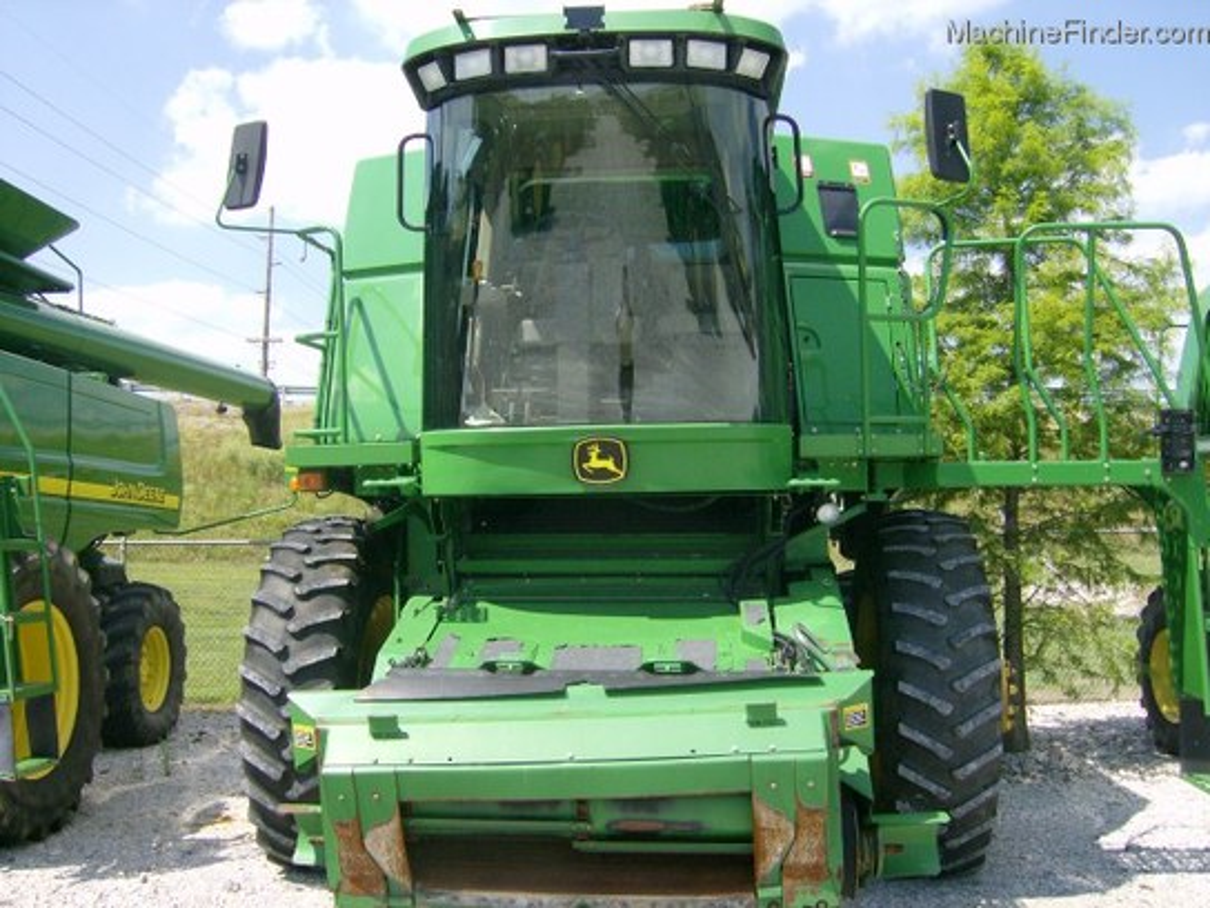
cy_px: 454
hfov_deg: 51.4
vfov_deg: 39.7
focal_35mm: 36
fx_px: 1258
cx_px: 605
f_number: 4.7
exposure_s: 1/414
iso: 100
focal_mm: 6
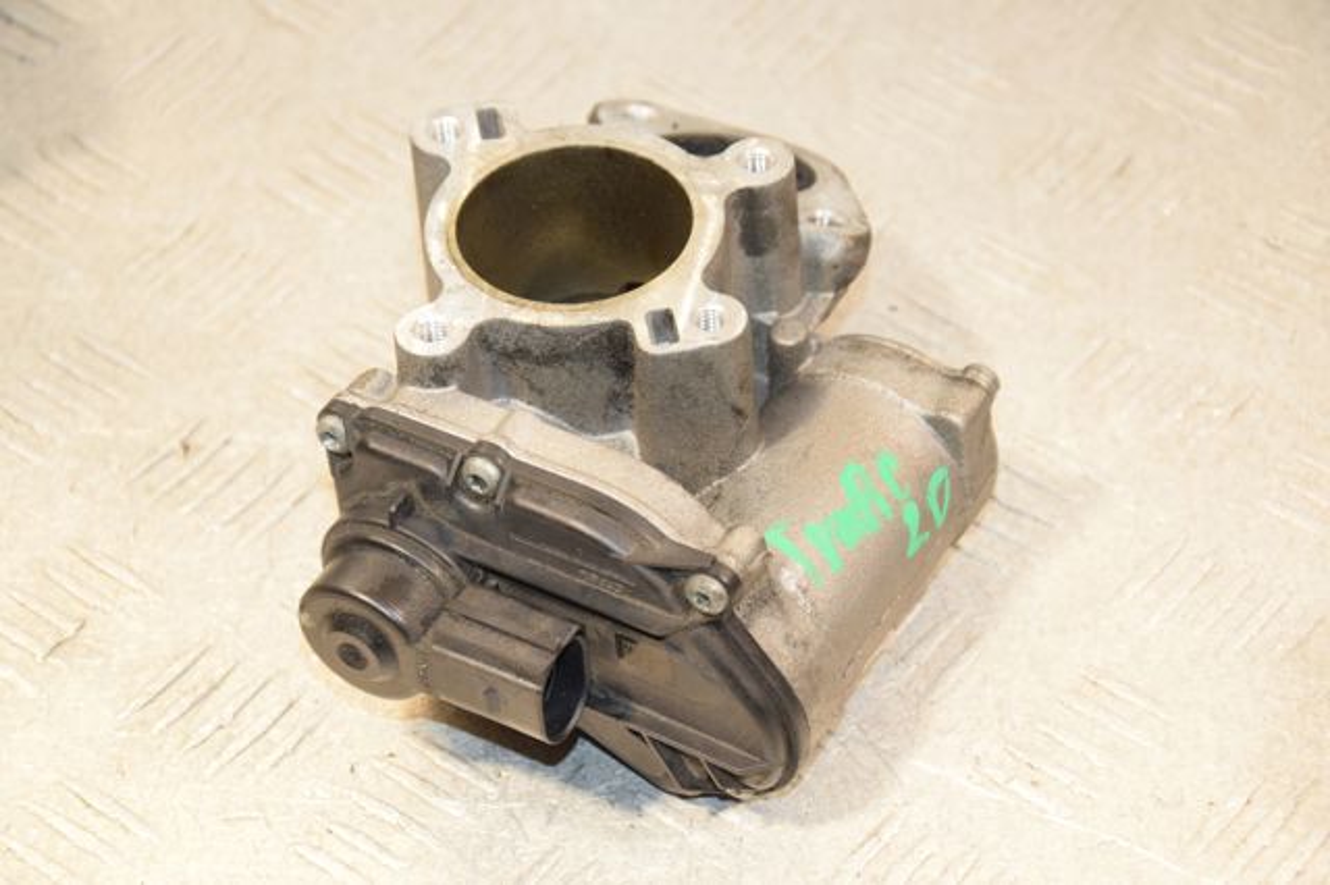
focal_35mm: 105
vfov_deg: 13.0
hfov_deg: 19.5
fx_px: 3877
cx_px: 665
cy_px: 442
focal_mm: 70
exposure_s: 1/200
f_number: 6.3
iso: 1600
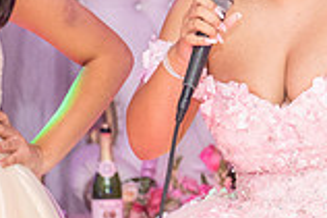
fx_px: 2332
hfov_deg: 7.9
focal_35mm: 257
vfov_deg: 5.3
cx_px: 420
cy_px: 47
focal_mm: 70
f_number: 4
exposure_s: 1/160
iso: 1250
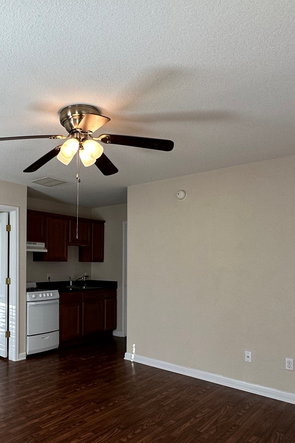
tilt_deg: -0.2
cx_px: 57
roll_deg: +0.7
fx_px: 332
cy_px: 258
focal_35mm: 27
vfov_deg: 66.9
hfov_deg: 45.4
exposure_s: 1/120
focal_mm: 2.22
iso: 100
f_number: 2.2
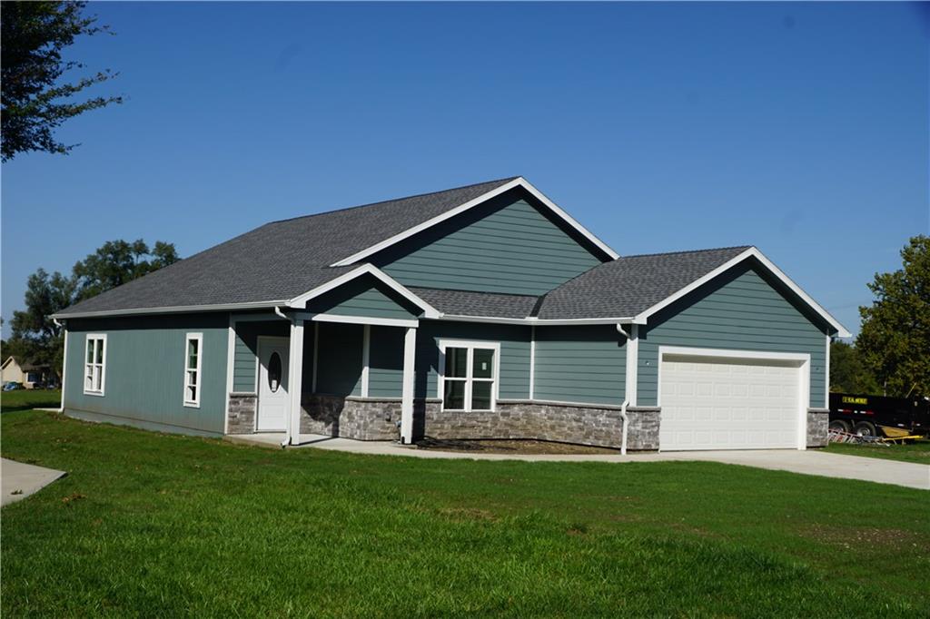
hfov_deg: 46.4
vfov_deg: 31.9
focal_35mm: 42
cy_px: 310
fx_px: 1085
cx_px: 465
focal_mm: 28
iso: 100
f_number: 10
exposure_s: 1/320
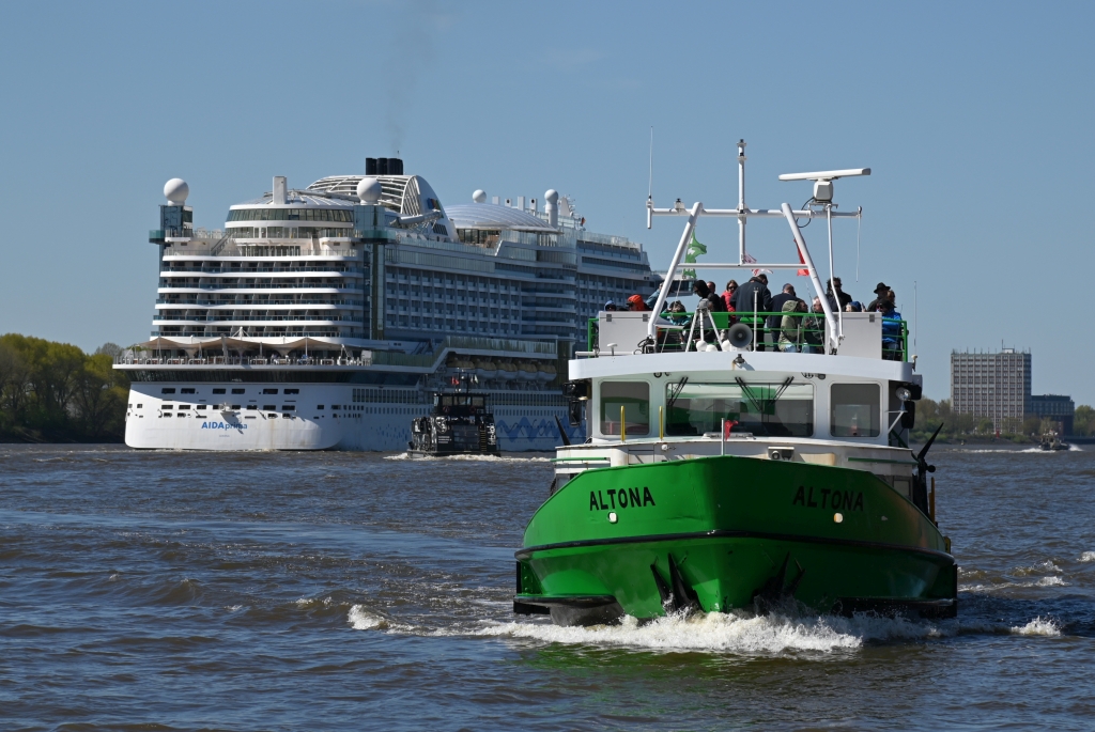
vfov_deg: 11.4
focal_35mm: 120
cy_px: 366
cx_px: 548
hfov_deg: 17.0
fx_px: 3654
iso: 100
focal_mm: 120
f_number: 7.1
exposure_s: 1/640
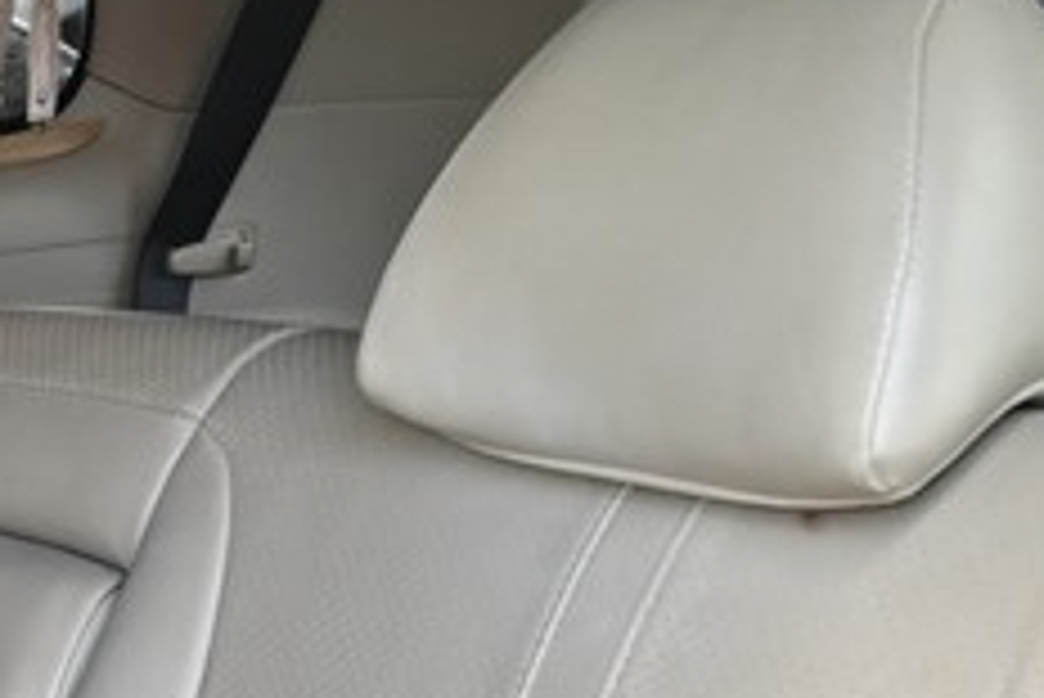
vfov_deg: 11.0
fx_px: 3308
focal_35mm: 114
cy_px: 1373
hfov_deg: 16.4
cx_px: -522
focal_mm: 24
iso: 200
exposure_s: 1/45
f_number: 5.6
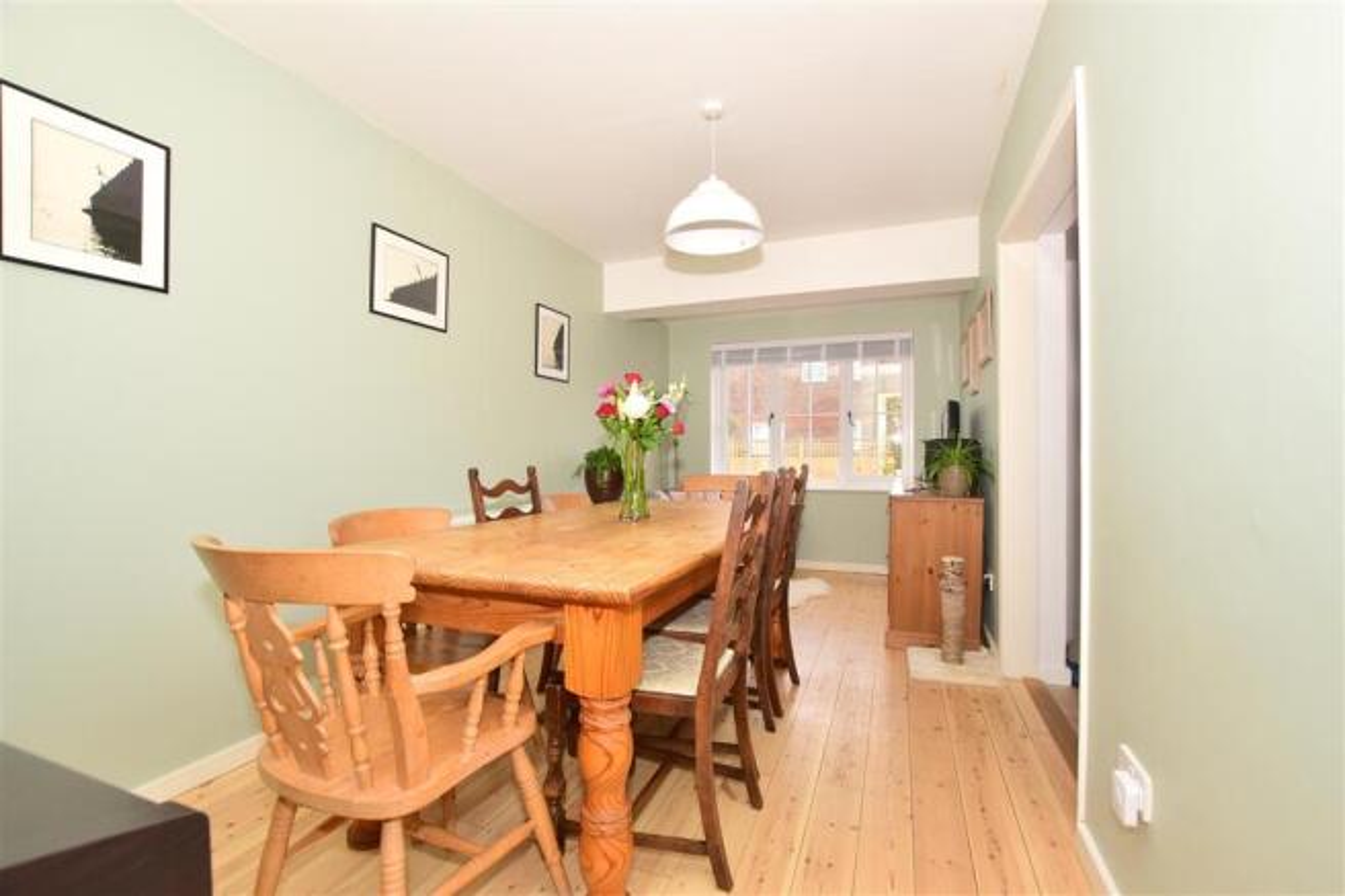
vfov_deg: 77.3
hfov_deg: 100.4
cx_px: 672
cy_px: 448
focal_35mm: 15
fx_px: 560
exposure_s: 1/60
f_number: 8
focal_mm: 10
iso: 500
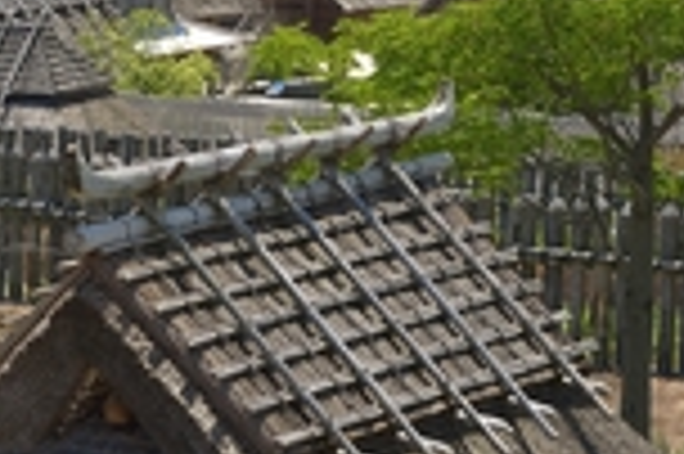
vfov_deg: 5.8
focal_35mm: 236
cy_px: 196
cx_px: -256
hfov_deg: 8.6
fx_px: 4479
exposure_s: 1/125
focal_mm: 56
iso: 100
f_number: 5.6
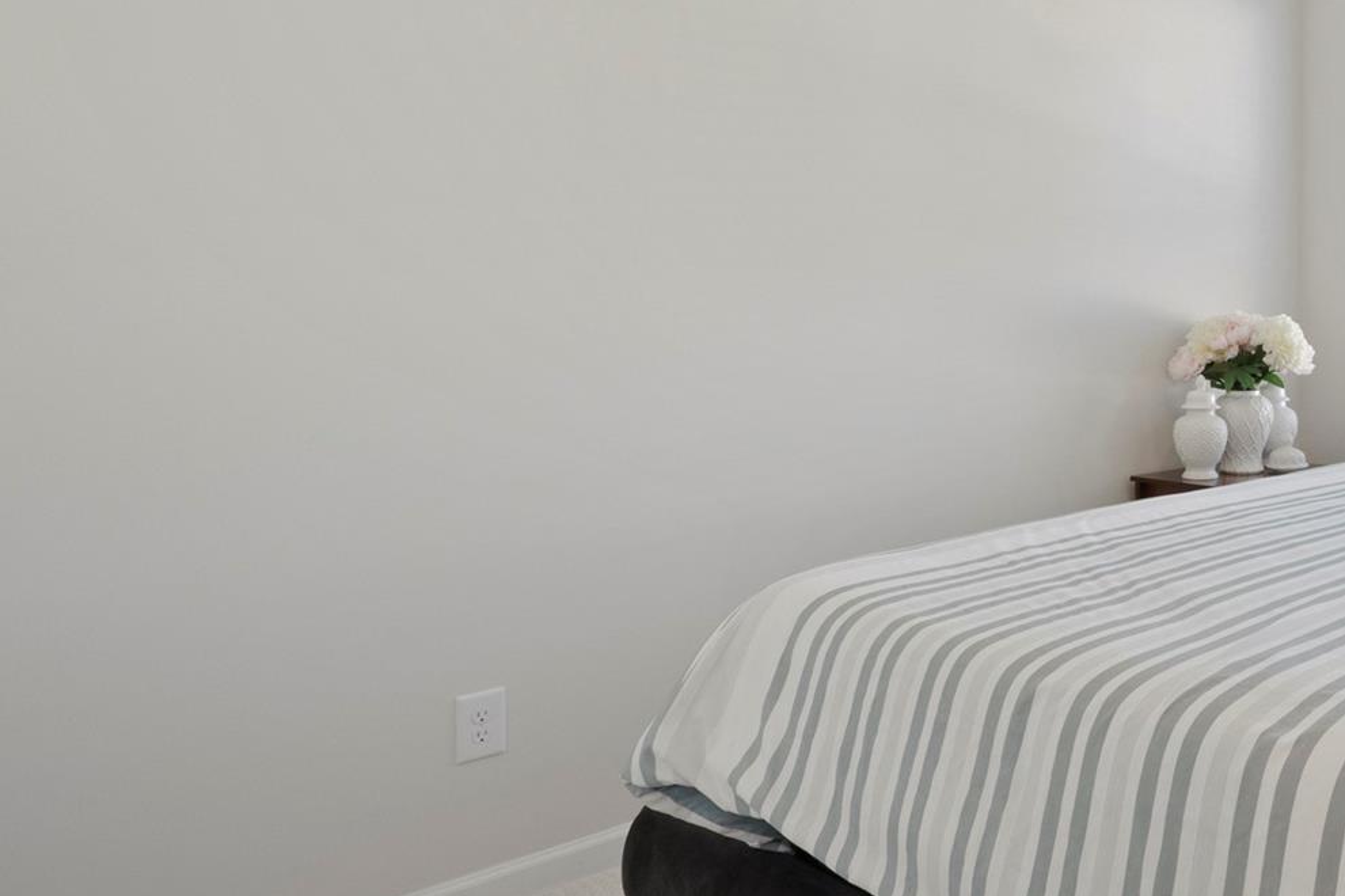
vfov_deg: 41.9
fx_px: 1158
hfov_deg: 51.3
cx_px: 1270
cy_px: 316
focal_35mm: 31
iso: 400
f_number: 8
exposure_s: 1/5
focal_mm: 10
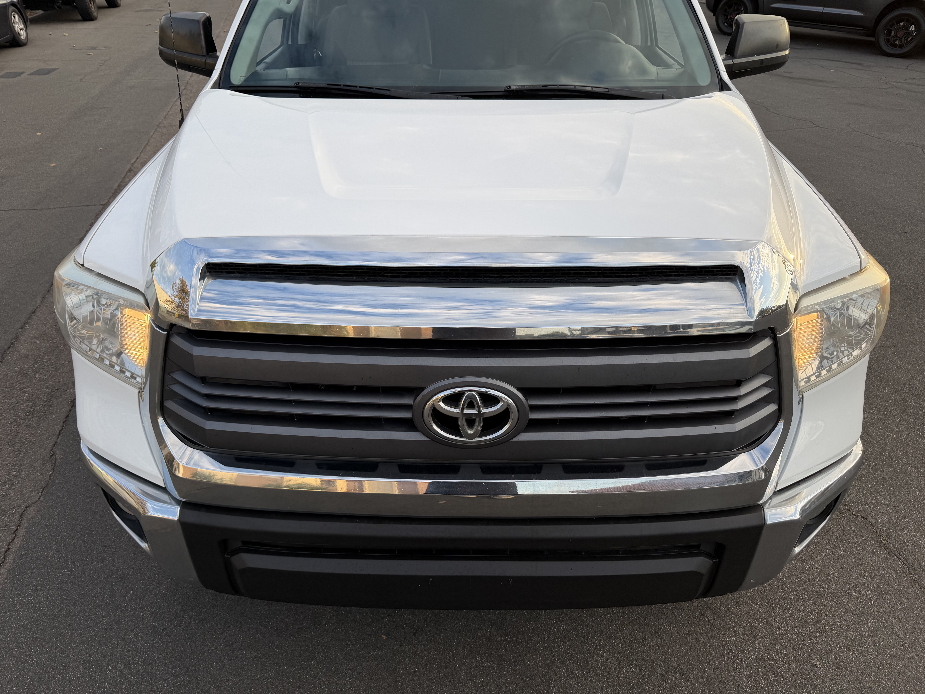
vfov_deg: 56.8
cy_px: 347
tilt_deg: -31.8
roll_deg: +2.4
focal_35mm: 24
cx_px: 462
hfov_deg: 71.6
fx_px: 641
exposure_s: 1/683
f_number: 1.78
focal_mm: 6.76
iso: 80
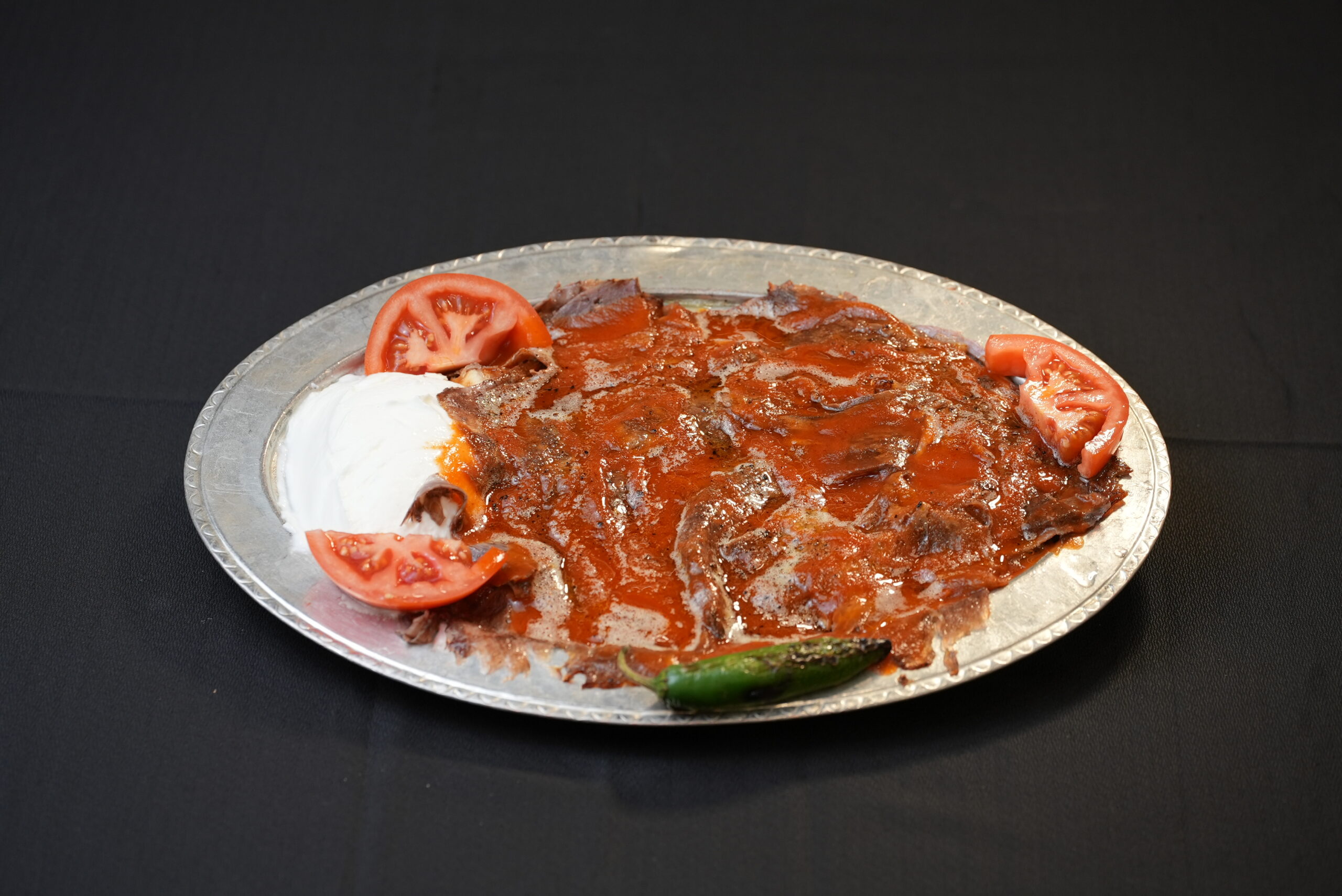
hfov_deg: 19.4
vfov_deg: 13.1
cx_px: 671
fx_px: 3916
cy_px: 448
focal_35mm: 105
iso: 500
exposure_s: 1/200
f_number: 4.5
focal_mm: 105
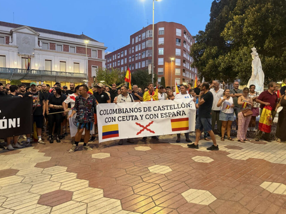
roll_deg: -0.4
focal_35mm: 25
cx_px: 141
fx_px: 207
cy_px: 105
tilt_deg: -3.0
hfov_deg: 69.4
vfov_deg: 54.9
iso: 800
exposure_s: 1/60
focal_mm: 6.76
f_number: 1.78
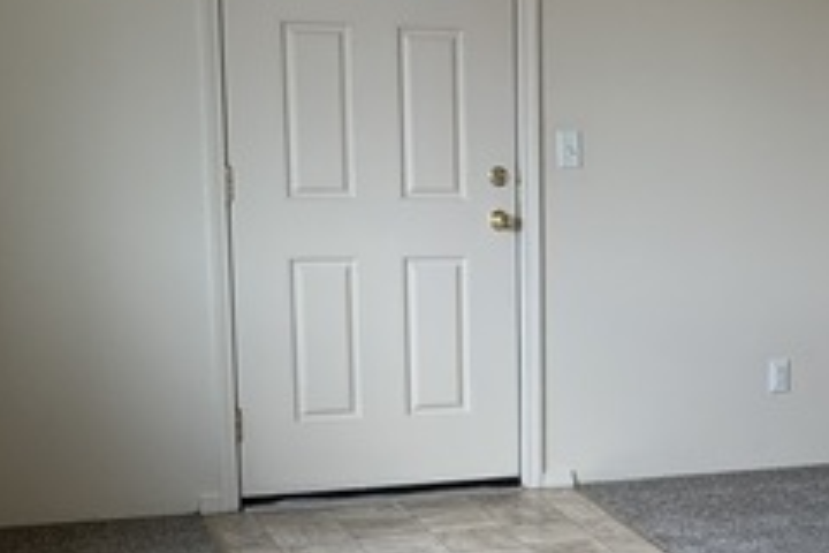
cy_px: 480
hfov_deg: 25.5
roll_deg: -3.2
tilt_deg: -13.5
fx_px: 1727
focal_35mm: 75
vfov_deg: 17.9
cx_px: 855
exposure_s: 1/103
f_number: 1.8
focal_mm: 4.25
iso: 100
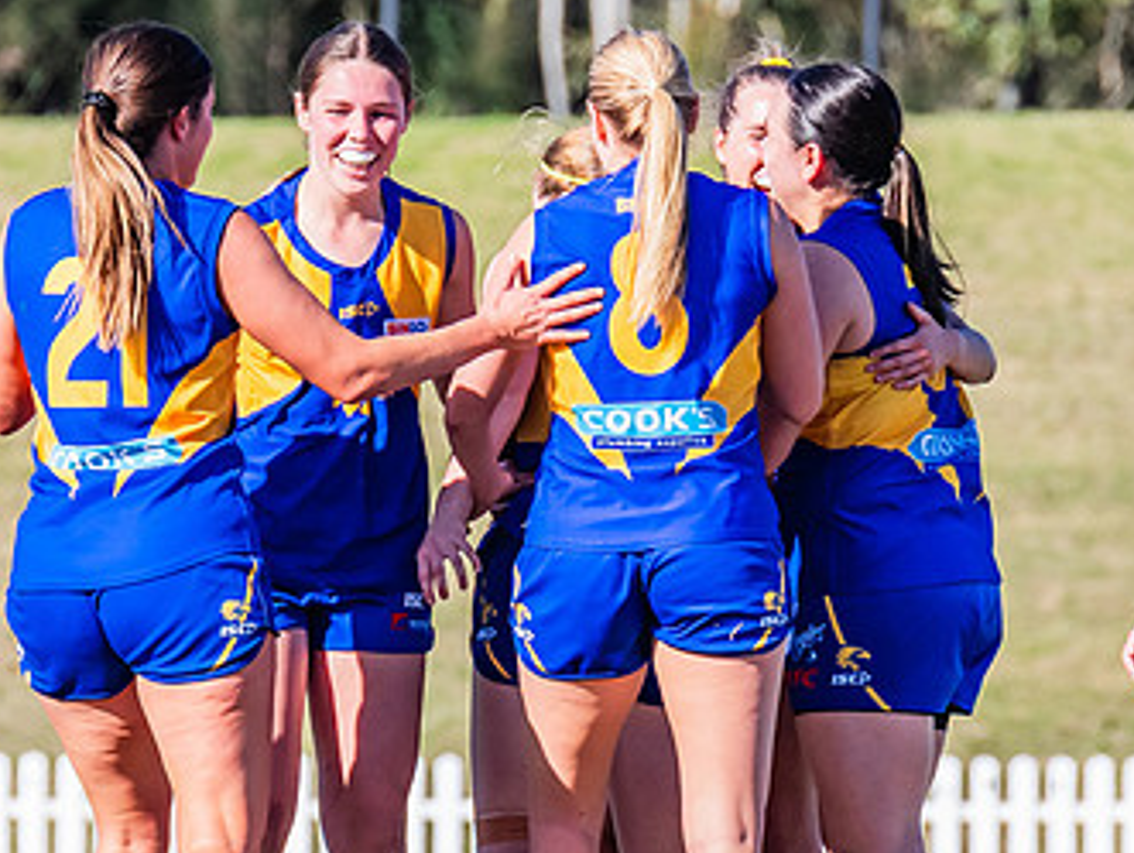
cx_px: 368
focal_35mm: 1200
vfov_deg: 1.2
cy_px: 327
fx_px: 39354
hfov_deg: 1.7
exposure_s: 1/1250
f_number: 9
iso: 640
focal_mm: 380
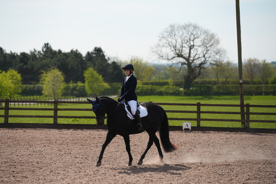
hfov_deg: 12.6
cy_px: 92
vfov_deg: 8.4
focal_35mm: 162
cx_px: 138
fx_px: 1246
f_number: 4
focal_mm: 162.5
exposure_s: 1/5000
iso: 400
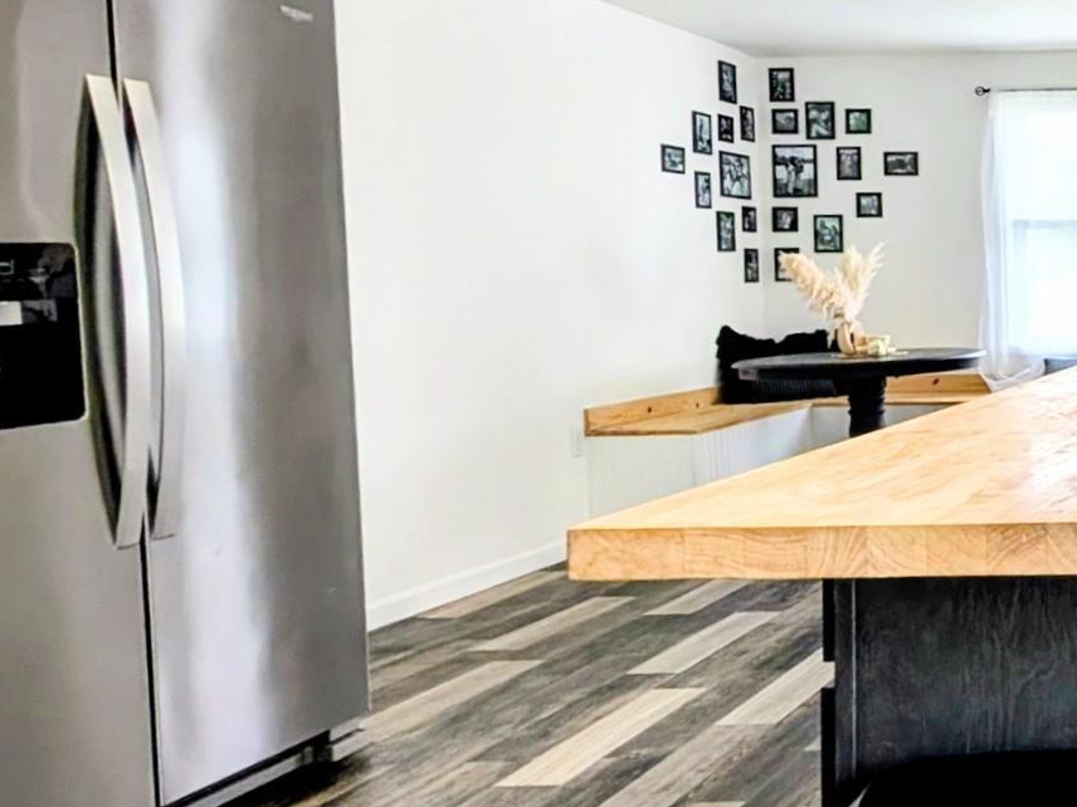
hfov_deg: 36.9
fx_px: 1058
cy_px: 297
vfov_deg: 41.5
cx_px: 1369
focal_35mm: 34
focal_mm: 2.02
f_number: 1.7
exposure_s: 1/200
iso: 53
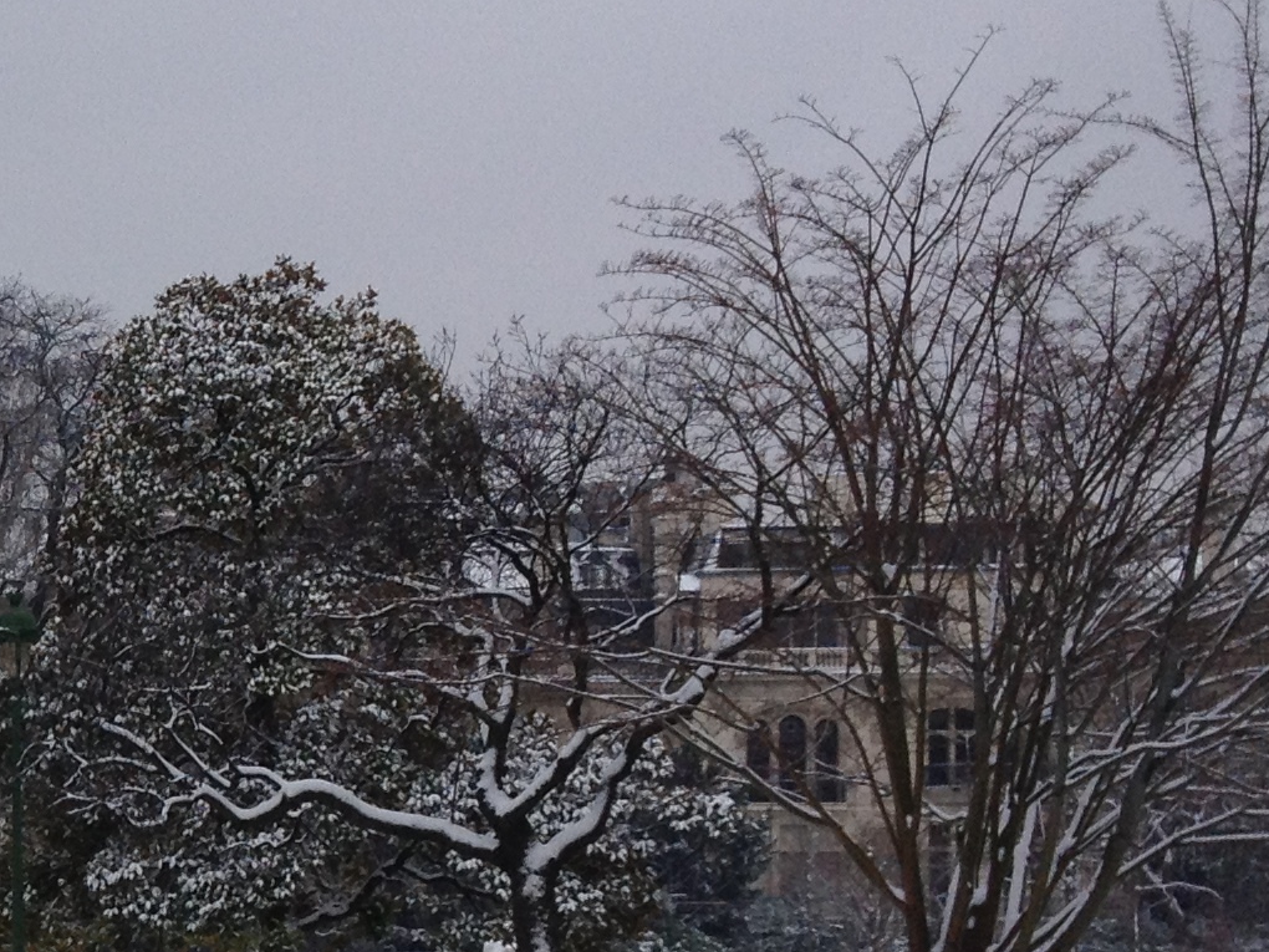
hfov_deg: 16.4
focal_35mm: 112
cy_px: 836
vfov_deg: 13.1
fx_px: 4106
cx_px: -458
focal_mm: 4.28
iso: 64
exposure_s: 1/955
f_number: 2.4
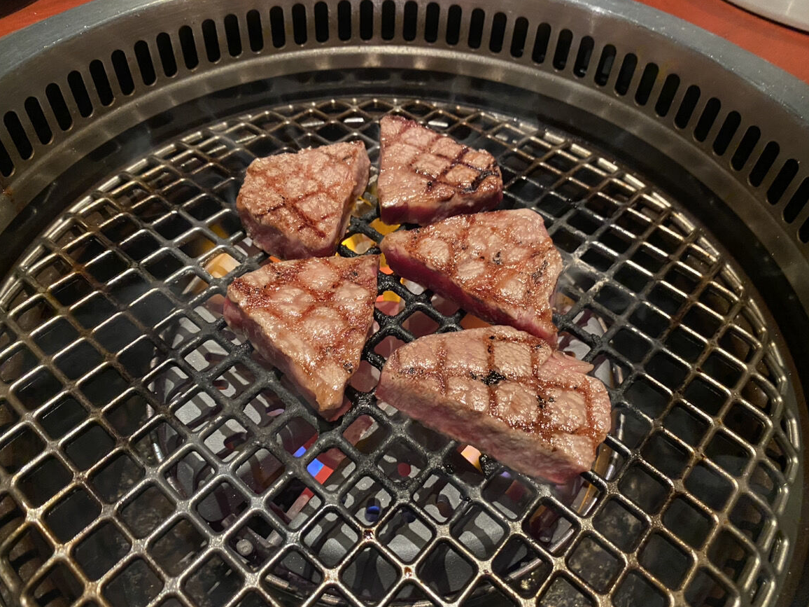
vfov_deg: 51.4
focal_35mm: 27
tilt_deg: -52.6
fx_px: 631
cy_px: 300
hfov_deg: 65.3
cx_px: 399
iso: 640
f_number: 1.8
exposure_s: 1/30
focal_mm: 4.25
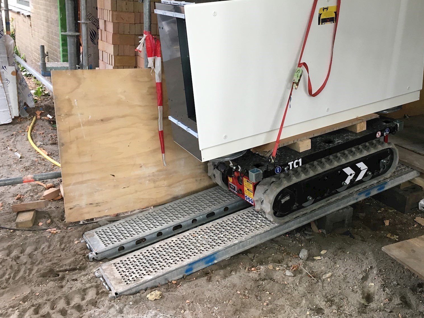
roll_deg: -3.6
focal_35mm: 37
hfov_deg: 49.8
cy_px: 133
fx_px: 453
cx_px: 255
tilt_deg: -16.4
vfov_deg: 38.6
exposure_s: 1/33
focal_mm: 4.15
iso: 50
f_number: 2.2
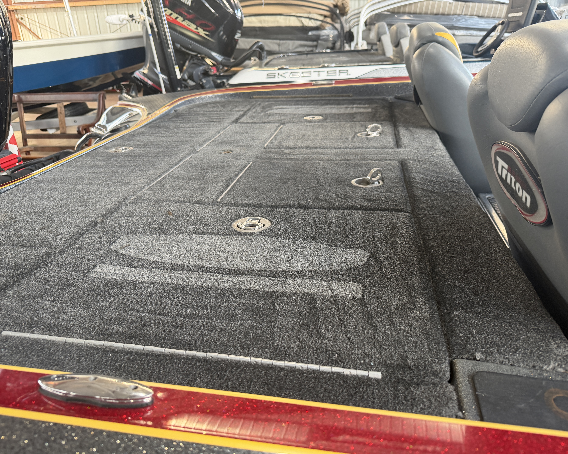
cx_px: 276
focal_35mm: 25
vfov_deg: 56.8
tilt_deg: -24.9
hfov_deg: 68.1
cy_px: 227
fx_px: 420
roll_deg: +1.8
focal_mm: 6.76
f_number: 1.78
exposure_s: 1/60
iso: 160
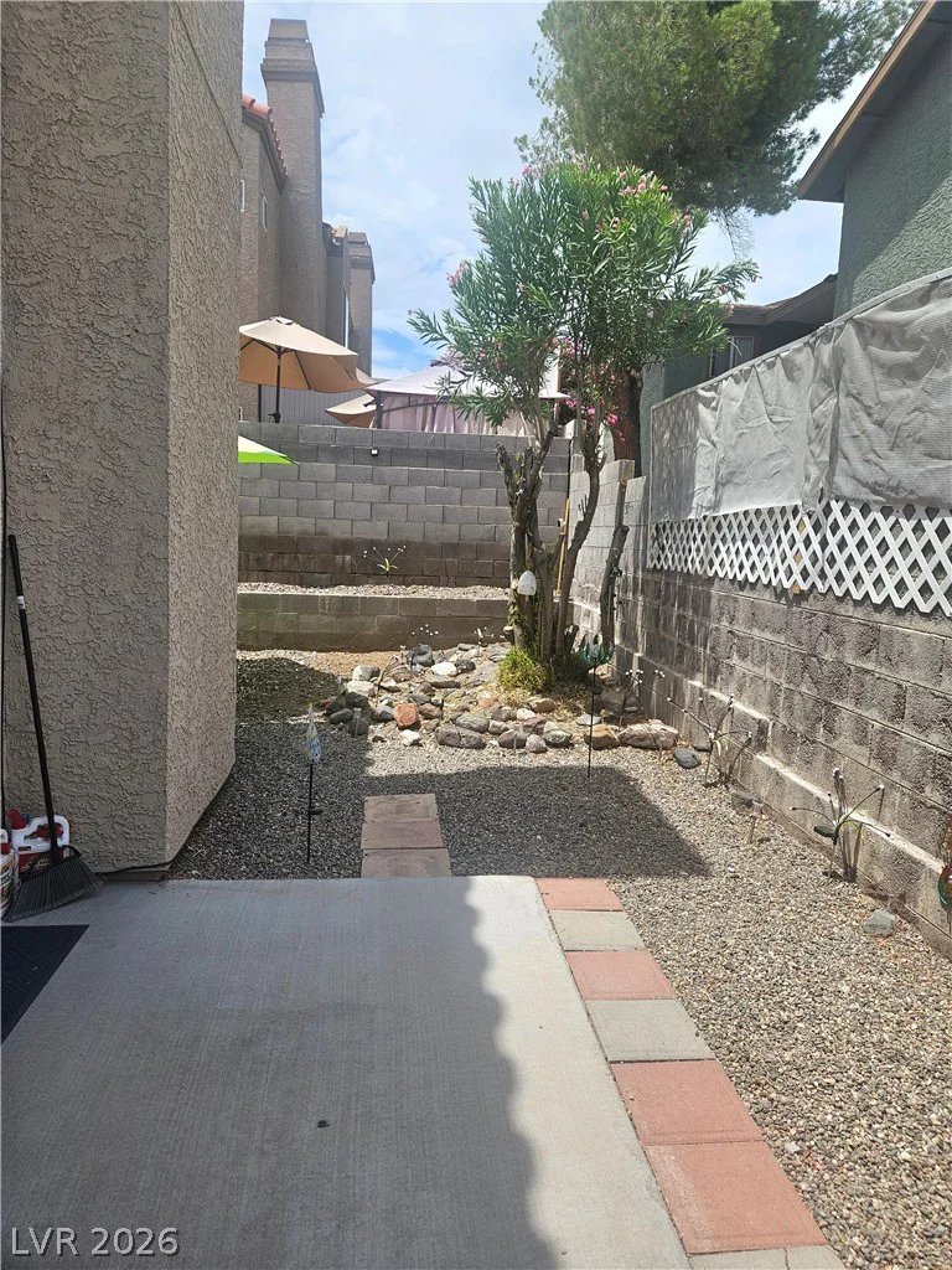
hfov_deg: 58.9
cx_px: 476
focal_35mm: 23
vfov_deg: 73.9
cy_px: 635
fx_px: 843
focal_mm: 5.4
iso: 25
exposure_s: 1/2500
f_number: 1.8
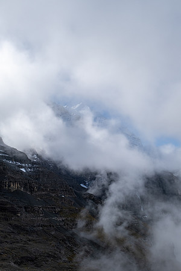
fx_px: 249
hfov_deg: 40.0
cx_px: 90
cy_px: 136
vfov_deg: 57.2
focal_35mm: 33
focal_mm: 22
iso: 320
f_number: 5.6
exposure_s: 1/1100
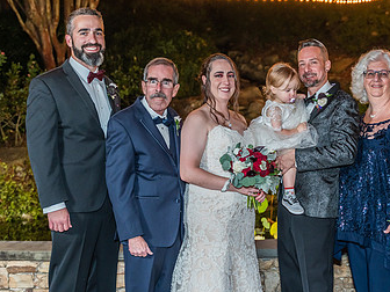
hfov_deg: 30.5
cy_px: 205
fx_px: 710
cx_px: 258
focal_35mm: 63
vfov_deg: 23.1
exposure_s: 1/60
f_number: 2.8
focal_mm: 38
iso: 1000
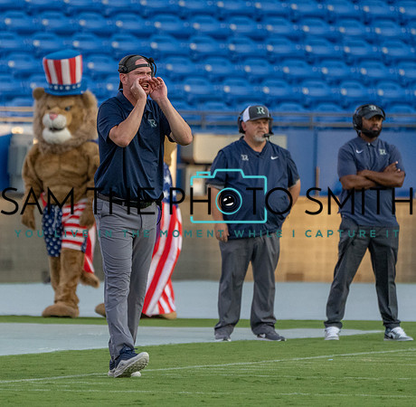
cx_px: 139
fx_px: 10649
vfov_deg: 2.2
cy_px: 231
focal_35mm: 792
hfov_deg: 2.2
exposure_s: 1/1250
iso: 2000
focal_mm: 400
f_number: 5.6
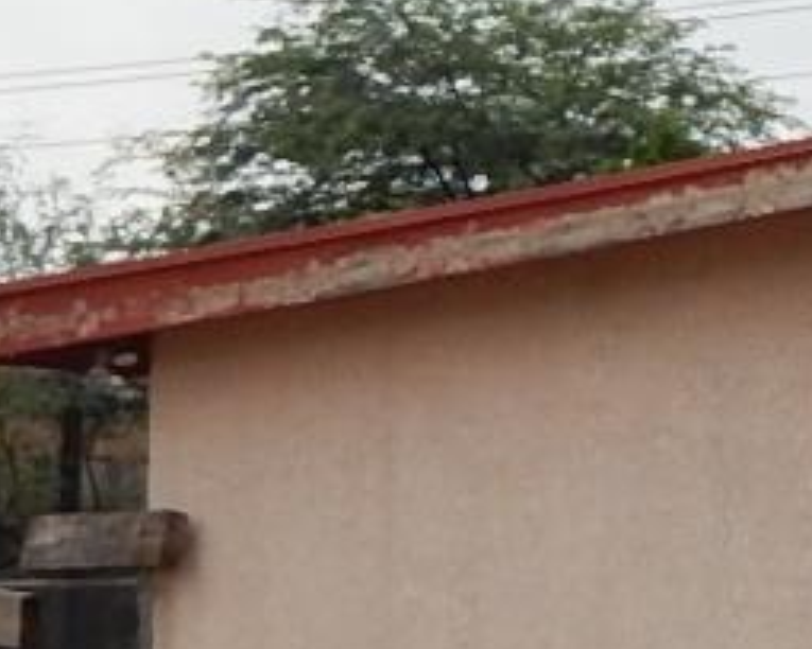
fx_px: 3244
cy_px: 592
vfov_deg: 11.4
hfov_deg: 11.3
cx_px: 2073
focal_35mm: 135
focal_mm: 4
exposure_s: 1/500
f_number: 6
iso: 125
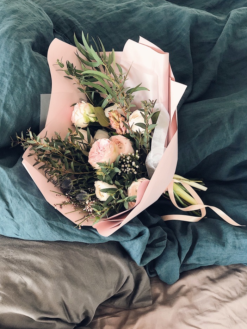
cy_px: 163
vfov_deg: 33.8
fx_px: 542
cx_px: 118
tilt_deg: -54.5
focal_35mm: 57
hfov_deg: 25.7
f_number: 2.4
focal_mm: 6
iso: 64
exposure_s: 1/50
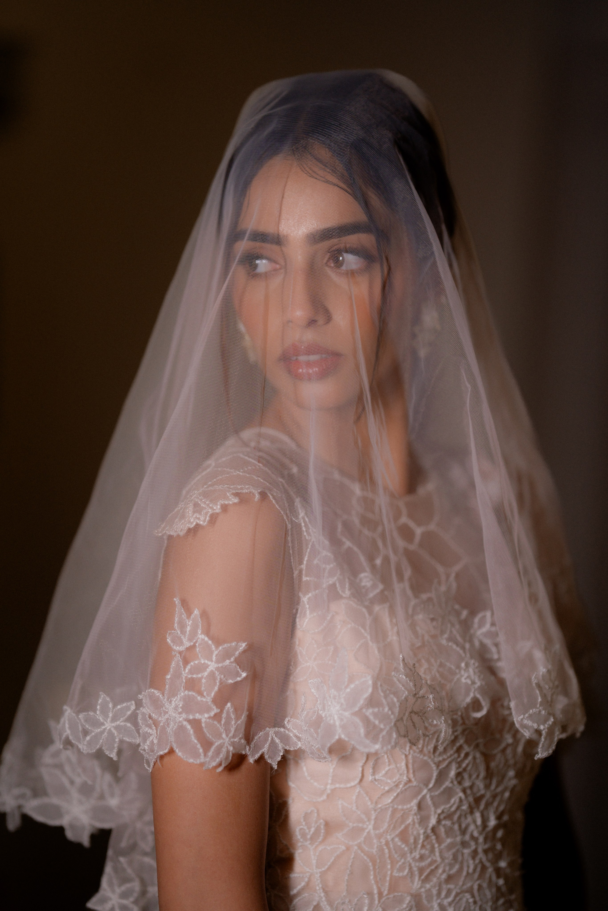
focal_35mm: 85
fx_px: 2153
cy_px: 456
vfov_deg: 23.9
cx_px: 304
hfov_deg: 16.1
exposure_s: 1/640
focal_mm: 85
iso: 200
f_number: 1.4
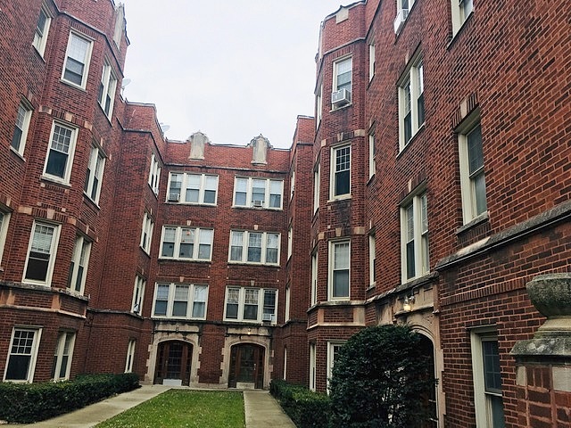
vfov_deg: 48.2
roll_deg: -3.1
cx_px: 286
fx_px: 478
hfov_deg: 61.7
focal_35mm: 29
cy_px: 214
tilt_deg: +17.0
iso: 25
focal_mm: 4.15
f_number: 2.2
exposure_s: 1/379
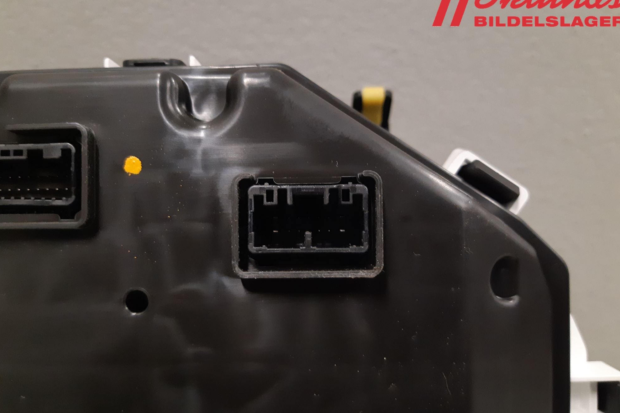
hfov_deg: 65.5
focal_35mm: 28
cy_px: 214
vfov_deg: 46.4
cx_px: 304
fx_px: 482
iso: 250
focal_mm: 3.93
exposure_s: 1/50
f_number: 1.7
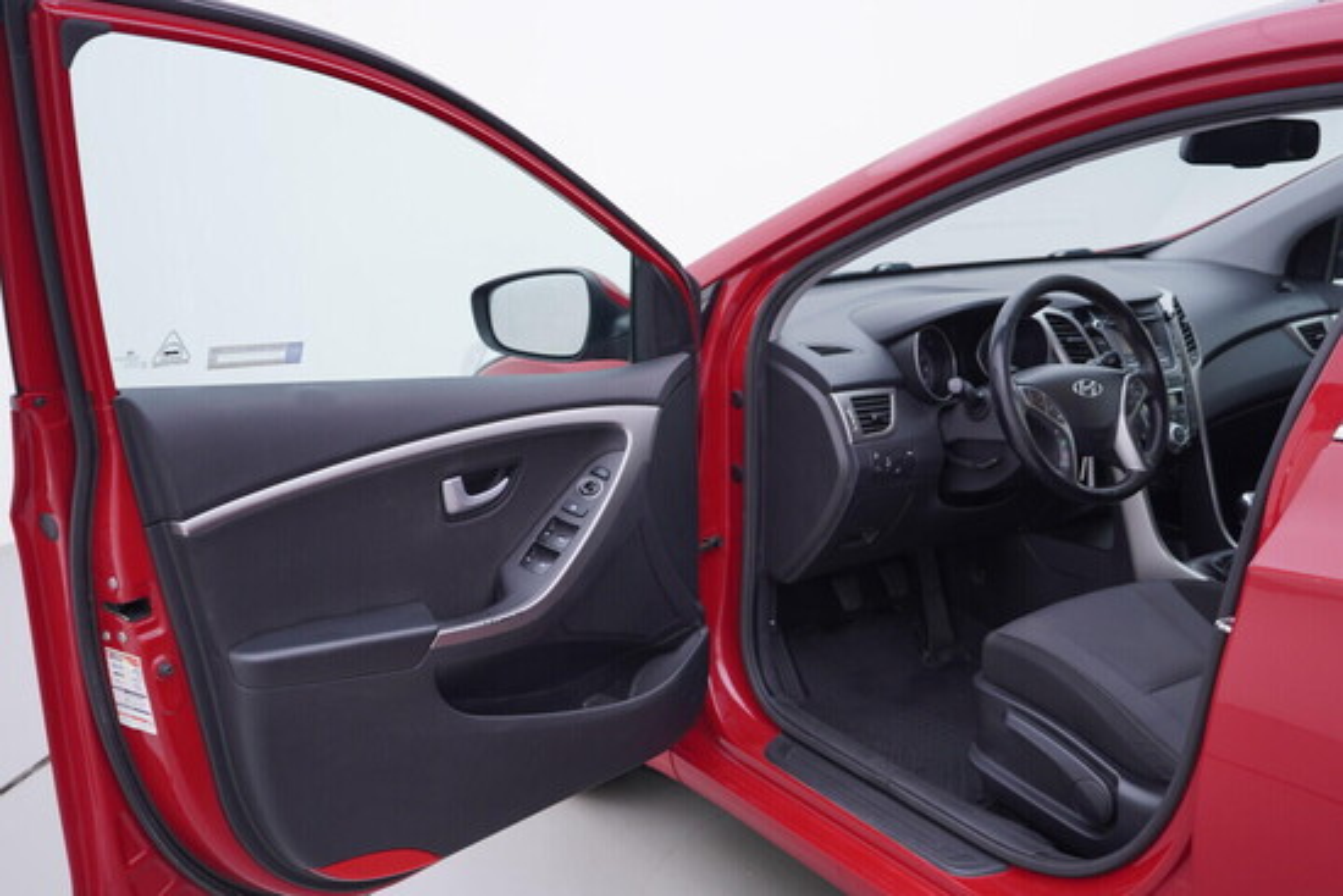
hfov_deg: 53.1
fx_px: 1343
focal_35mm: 36
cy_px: 448
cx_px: 672
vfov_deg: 36.9
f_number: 3.2
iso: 125
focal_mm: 24
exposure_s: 1/50
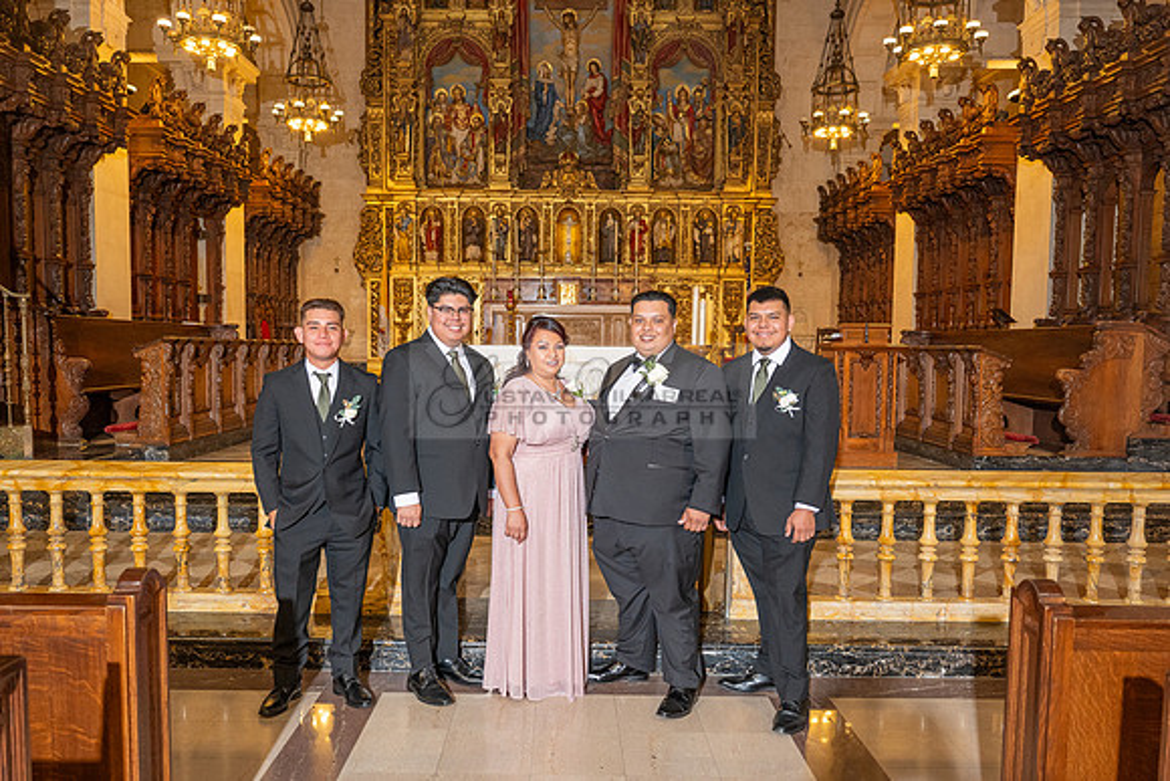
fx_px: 935
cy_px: 408
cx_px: 557
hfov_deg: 64.0
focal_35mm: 29
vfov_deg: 45.3
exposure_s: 1/200
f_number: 2.8
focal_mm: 25
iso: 1000
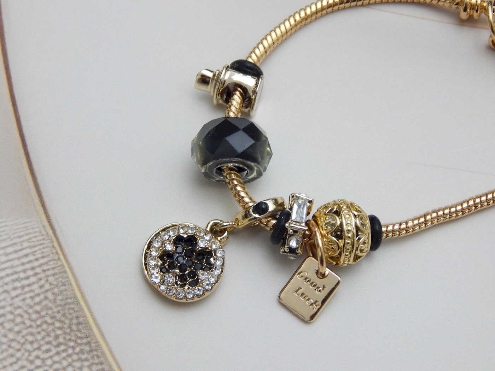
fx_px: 1487
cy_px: 186
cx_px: 248
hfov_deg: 18.9
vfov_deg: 14.2
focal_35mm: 104
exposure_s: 1/30
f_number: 4.5
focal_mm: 18.7
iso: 400
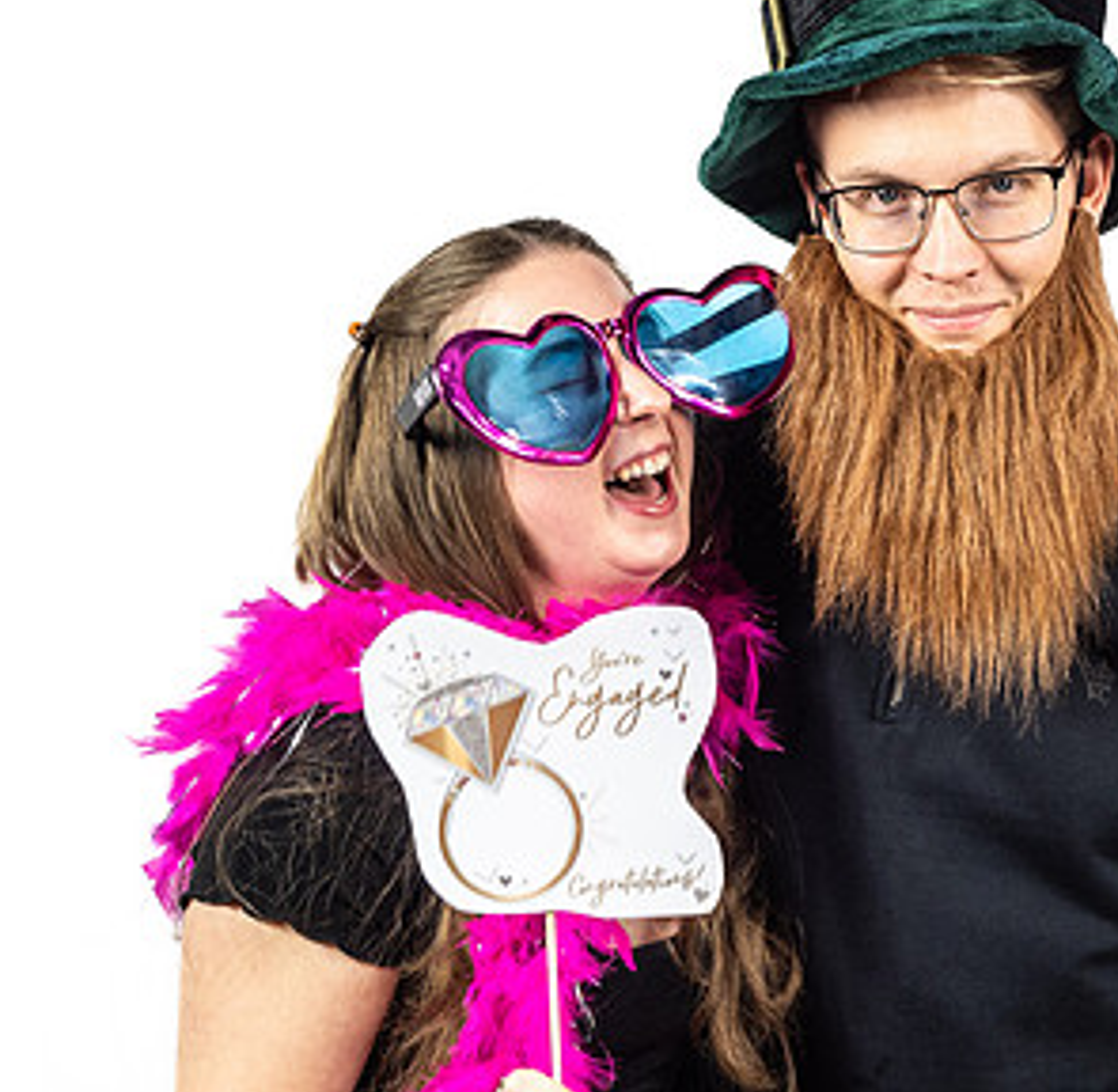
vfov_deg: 22.2
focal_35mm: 77
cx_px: 764
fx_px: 2780
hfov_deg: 22.6
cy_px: 440
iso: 640
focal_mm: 20
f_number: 3.5
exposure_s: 1/80
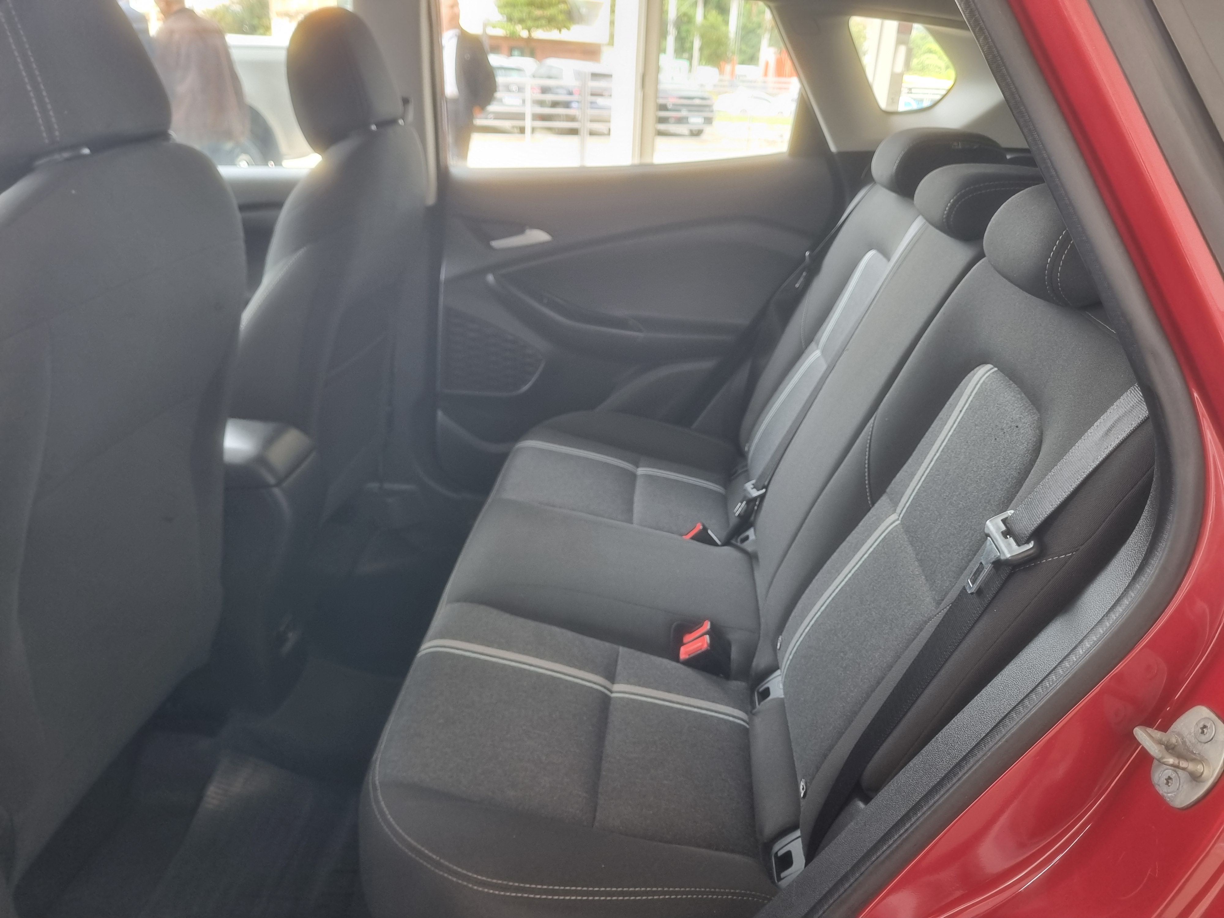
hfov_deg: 67.3
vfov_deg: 53.1
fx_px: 919
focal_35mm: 26
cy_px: 459
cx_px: 612
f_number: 1.8
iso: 160
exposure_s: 1/60
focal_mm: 5.4
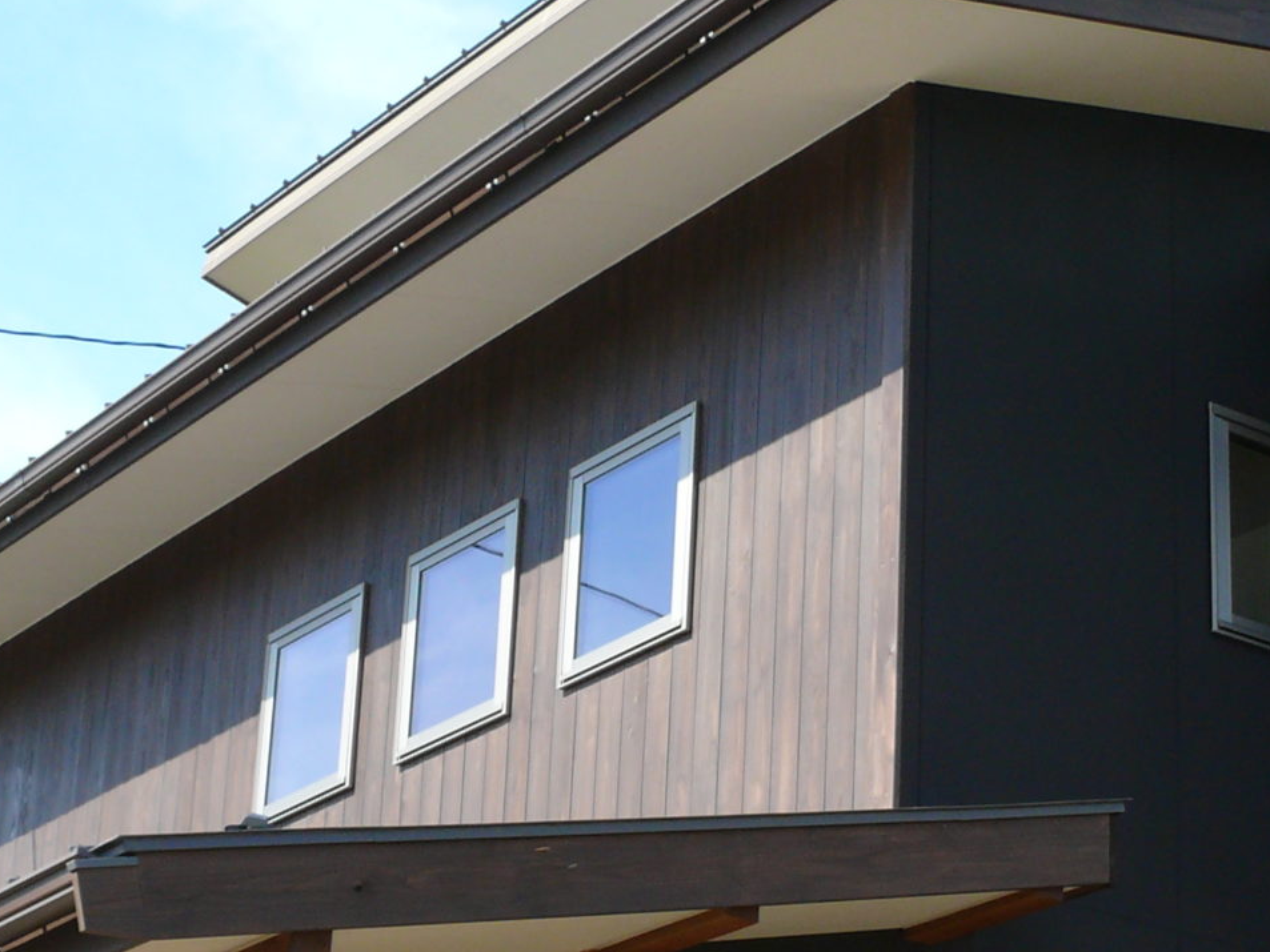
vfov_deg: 15.7
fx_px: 3449
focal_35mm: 94
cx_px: 963
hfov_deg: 20.7
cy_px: 611
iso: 100
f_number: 5
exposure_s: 1/200
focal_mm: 7.4
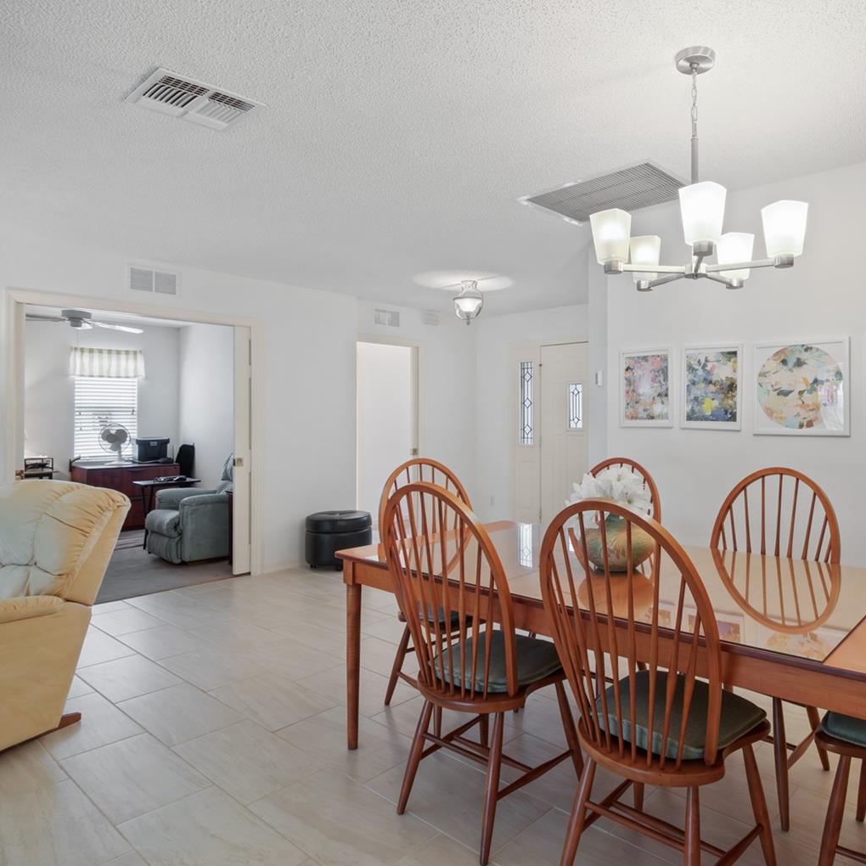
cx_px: 570
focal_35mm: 20
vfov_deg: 74.8
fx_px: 566
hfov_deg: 72.8
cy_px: 426
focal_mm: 10
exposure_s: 1/2.5
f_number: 9
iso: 250
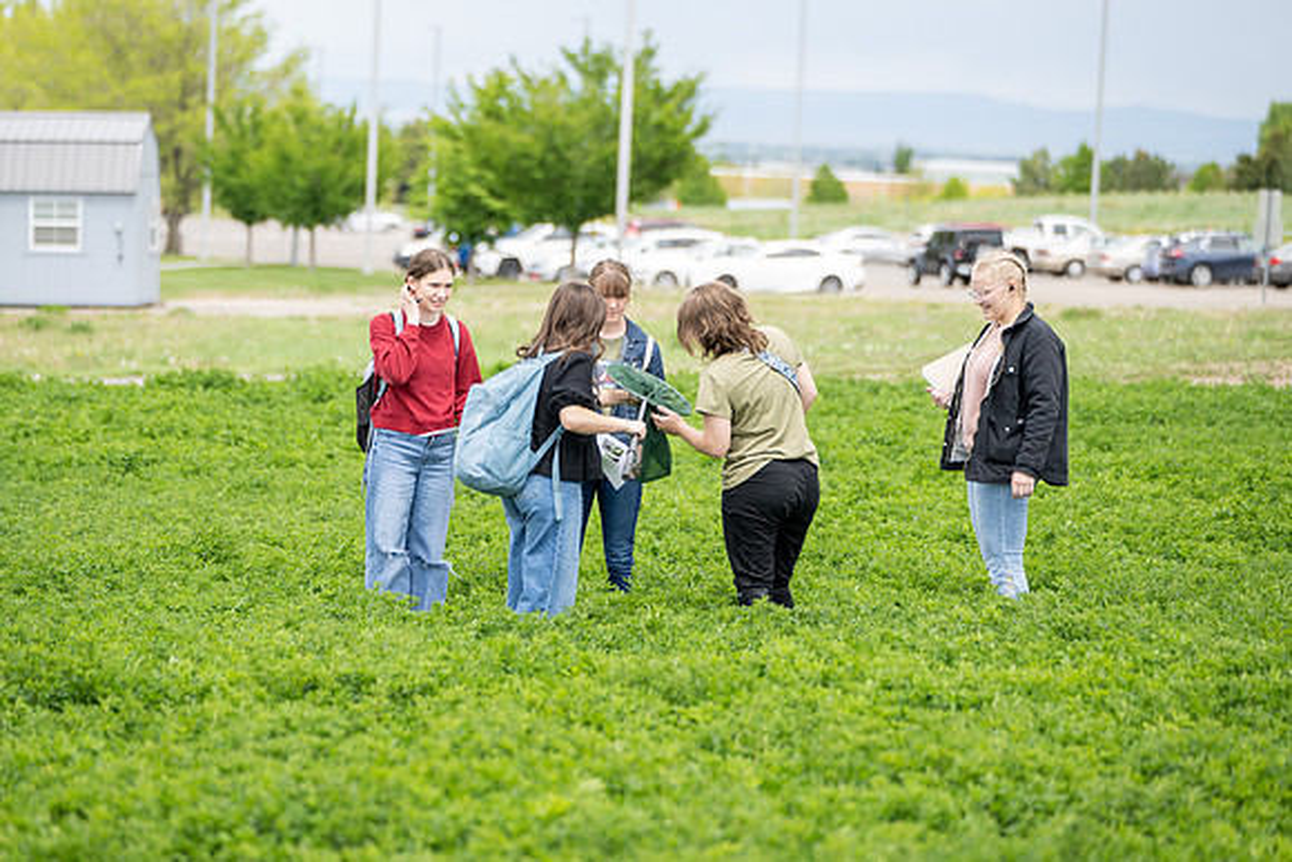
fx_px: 4785
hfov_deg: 15.4
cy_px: 383
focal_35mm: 133
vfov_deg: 10.3
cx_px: 613
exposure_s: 1/320
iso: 64
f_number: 2.8
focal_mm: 120
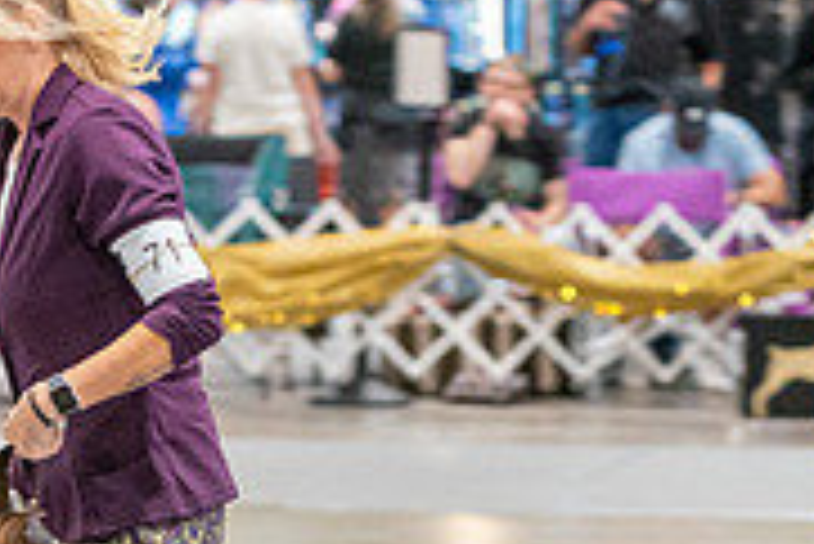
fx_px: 6087
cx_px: 58
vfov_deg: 5.1
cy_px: 371
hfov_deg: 7.6
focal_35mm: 269
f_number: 2.8
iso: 6400
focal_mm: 84
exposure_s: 1/250
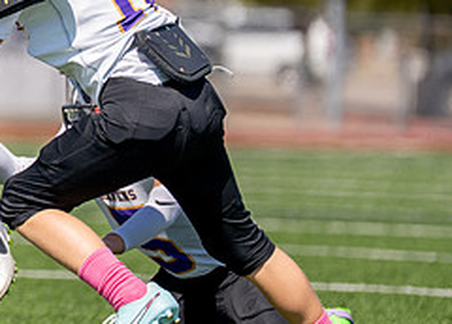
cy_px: 17
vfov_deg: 2.8
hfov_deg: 3.9
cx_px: -213
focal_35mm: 517
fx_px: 6644
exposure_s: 1/5000
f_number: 2.8
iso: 200
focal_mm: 158
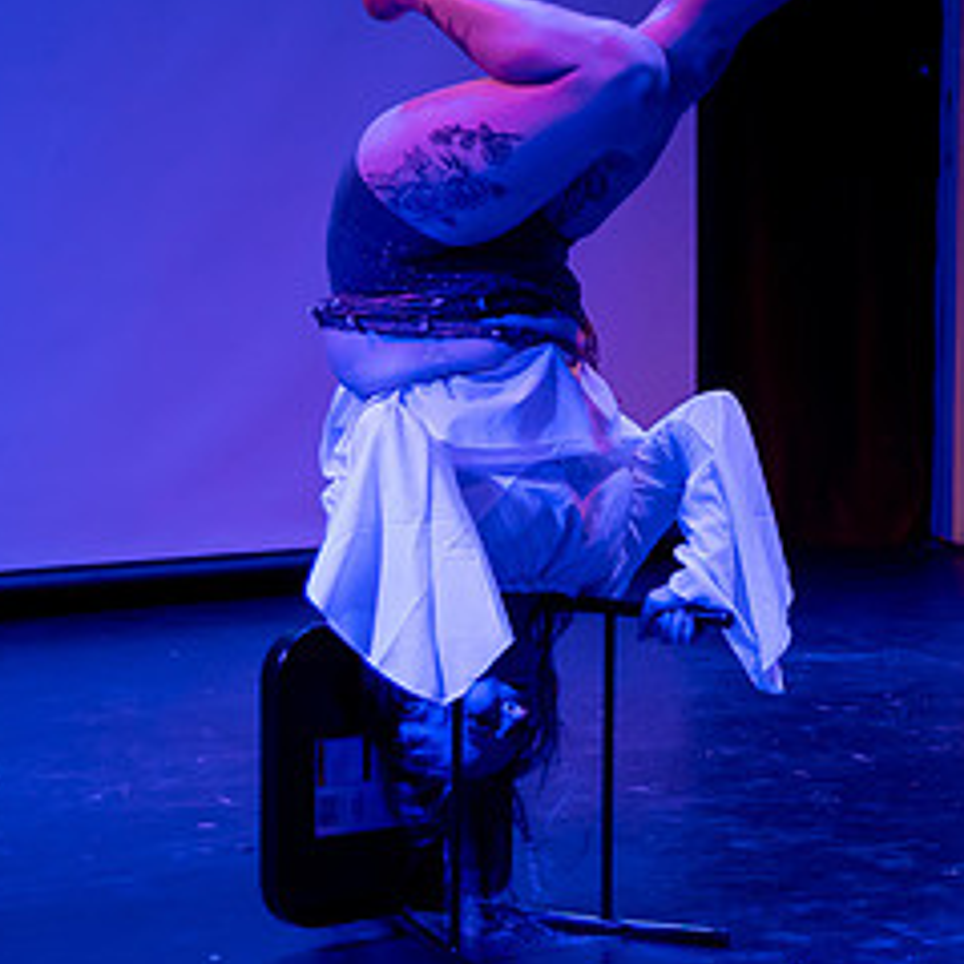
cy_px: 393
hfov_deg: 12.4
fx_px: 4348
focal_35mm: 138
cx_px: 1047
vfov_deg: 12.6
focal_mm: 48
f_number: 4
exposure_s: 1/160
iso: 3200
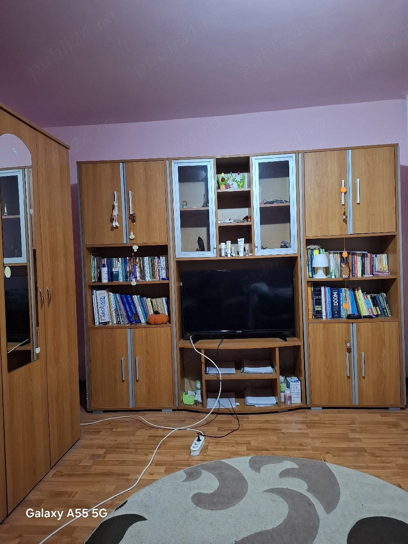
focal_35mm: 23
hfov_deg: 58.9
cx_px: 204
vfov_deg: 73.9
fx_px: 361
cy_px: 272
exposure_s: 1/25
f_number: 1.8
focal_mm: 5.54
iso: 400
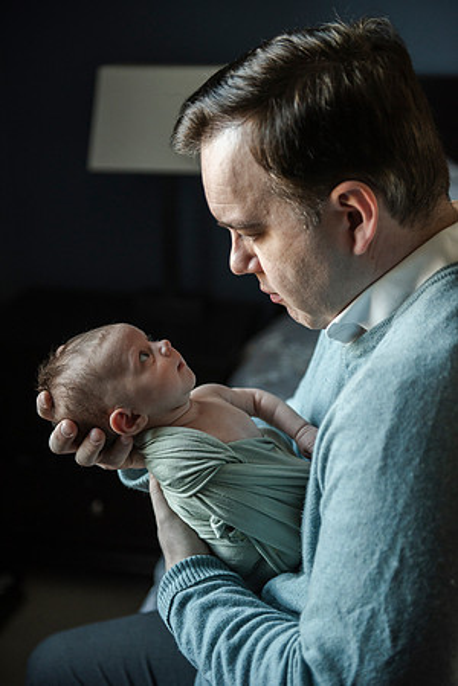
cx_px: 229
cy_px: 343
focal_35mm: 58
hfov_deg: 23.4
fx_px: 1107
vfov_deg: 34.5
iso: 2000
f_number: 2.8
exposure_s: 1/320
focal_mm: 58
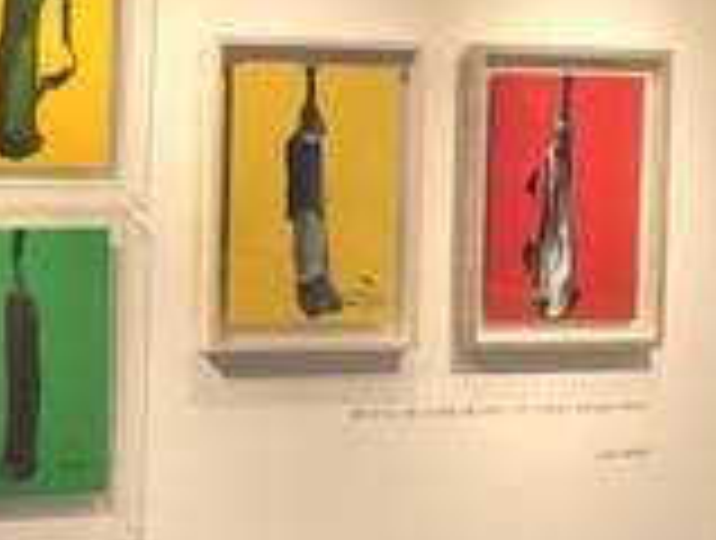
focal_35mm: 123
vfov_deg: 12.1
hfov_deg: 15.0
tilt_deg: -0.7
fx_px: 2550
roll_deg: -0.7
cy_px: 191
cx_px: -315
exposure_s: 1/120
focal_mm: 4
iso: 25
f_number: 1.8
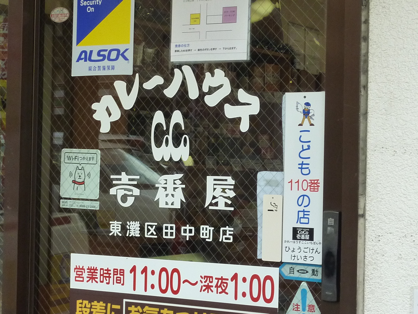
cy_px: 157
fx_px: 1051
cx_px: 209
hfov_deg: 22.5
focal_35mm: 87
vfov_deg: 17.0
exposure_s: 1/250
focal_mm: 7.9
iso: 250
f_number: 4
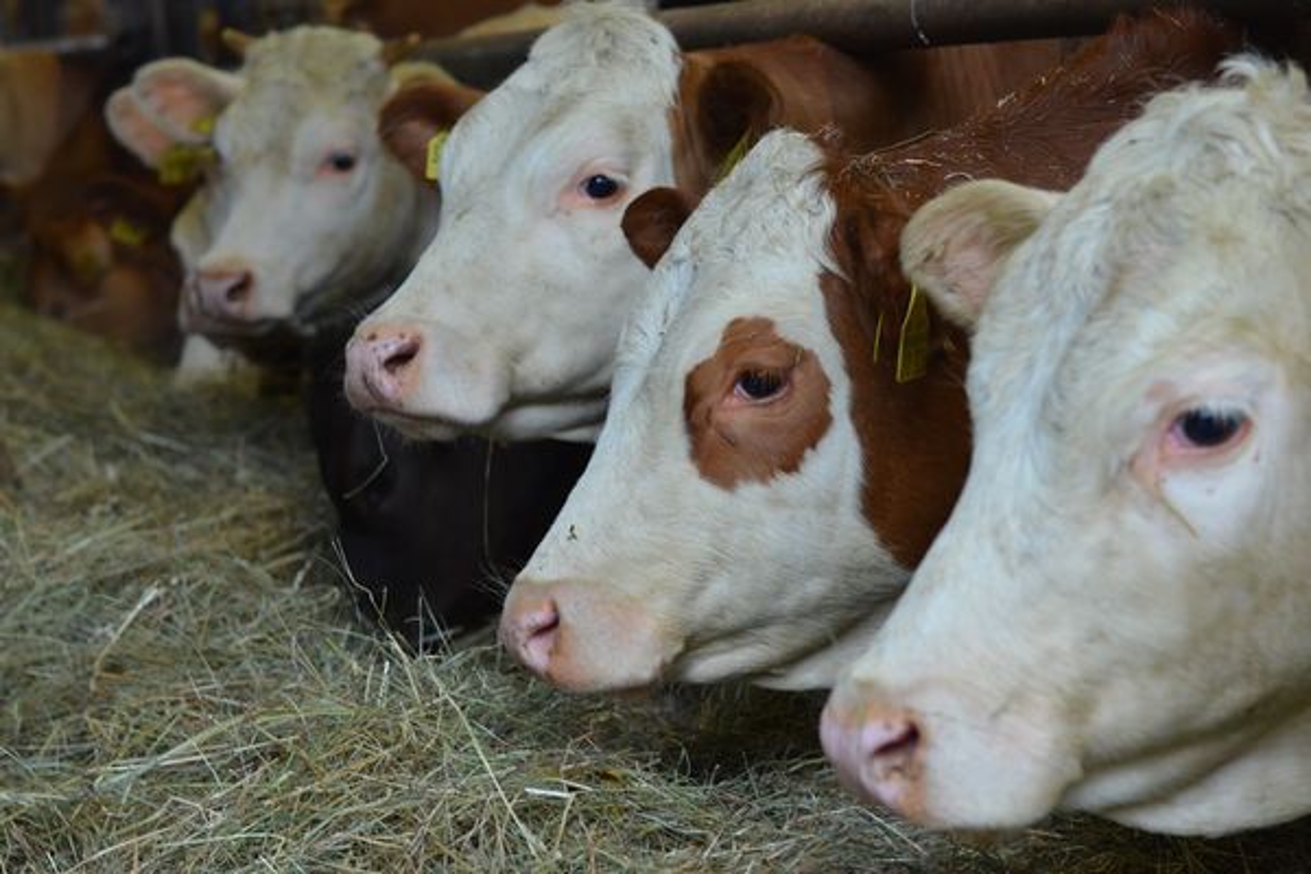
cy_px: 437
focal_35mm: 75
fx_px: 2731
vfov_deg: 18.2
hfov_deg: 27.0
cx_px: 656
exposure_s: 1/60
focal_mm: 50
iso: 800
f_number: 4
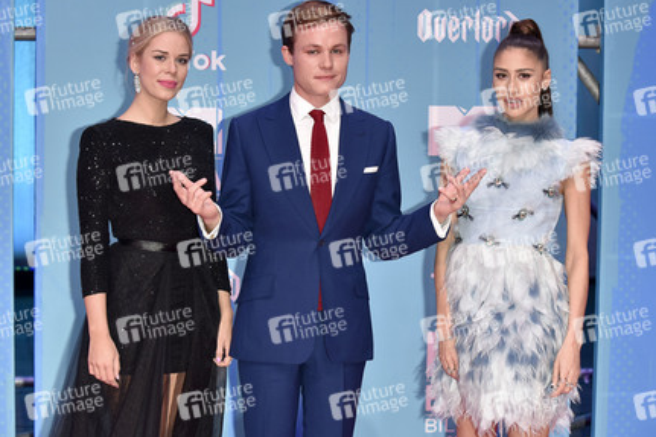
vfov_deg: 15.2
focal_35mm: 90
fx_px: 1639
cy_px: 212
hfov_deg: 22.6
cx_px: 328
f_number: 4.5
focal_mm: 86
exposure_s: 1/250
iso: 2000
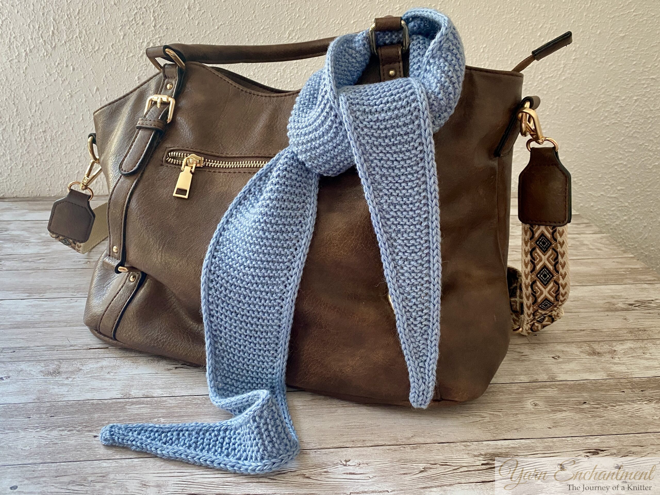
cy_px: 248
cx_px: 330
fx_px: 496
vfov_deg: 53.1
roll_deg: -1.4
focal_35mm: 26
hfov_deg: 67.3
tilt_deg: -21.9
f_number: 1.8
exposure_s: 1/60
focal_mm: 4.25
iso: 200
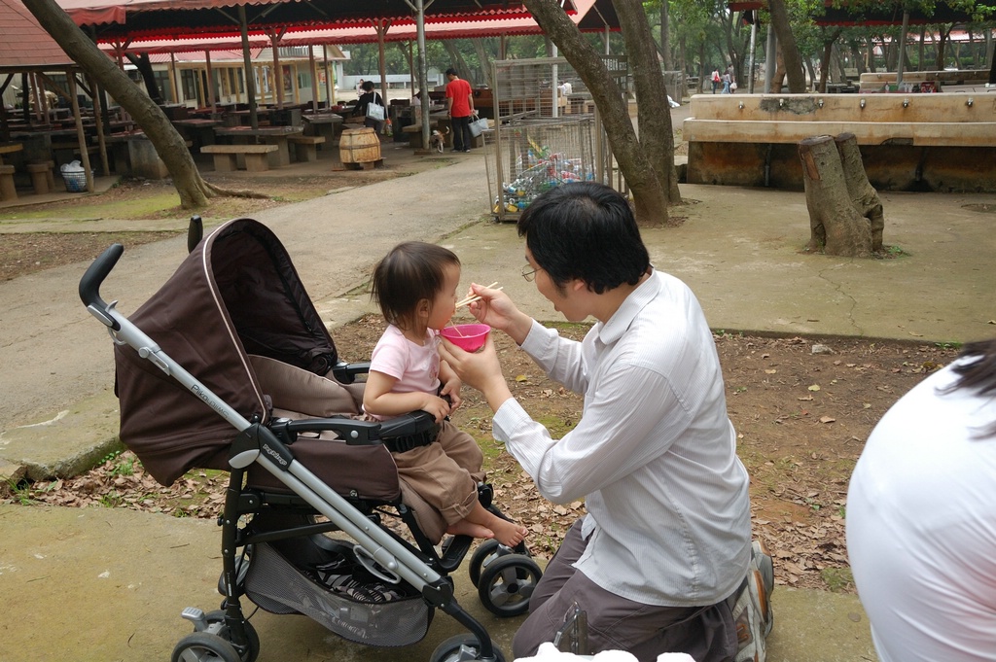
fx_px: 912
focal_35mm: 33
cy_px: 331
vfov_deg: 39.9
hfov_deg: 57.3
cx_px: 498
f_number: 5
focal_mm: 22
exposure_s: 1/100
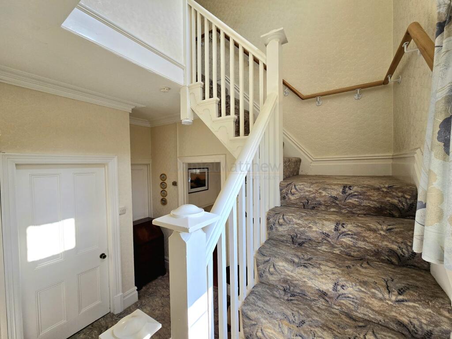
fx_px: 170
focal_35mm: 13
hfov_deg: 106.2
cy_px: 170
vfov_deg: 89.9
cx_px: 226
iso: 50
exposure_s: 1/278
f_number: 2.2
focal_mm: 2.2
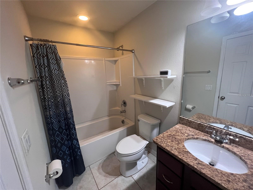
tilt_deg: -12.5
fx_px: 95
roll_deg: +2.9
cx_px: 126
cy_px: 95
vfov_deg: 89.9
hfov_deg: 106.2
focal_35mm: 13
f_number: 1.8
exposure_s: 1/60
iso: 250
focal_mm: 1.57
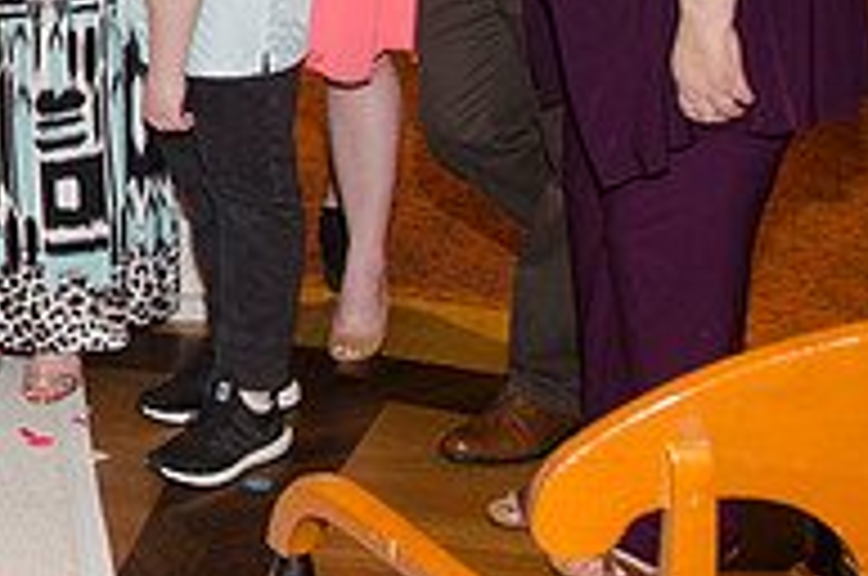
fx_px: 1950
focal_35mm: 81
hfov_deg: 22.3
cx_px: -283
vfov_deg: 16.0
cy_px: -166
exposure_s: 1/60
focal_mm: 18
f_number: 5.6
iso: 400
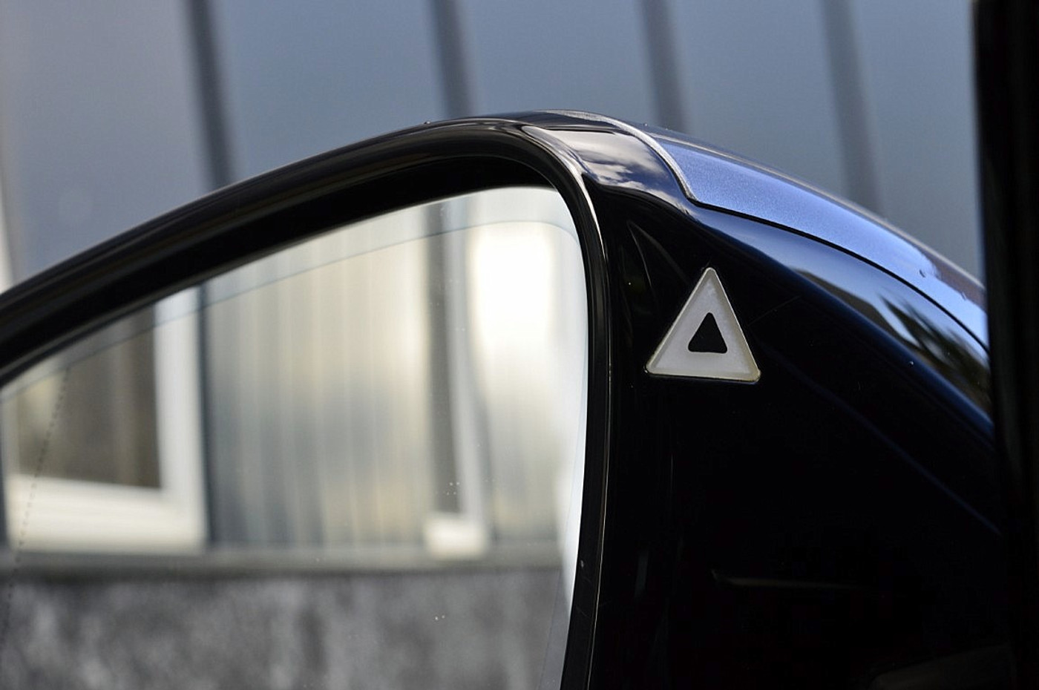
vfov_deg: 16.5
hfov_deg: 24.6
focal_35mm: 82
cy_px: 345
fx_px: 2378
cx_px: 520
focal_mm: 55
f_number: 8
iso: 400
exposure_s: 1/80
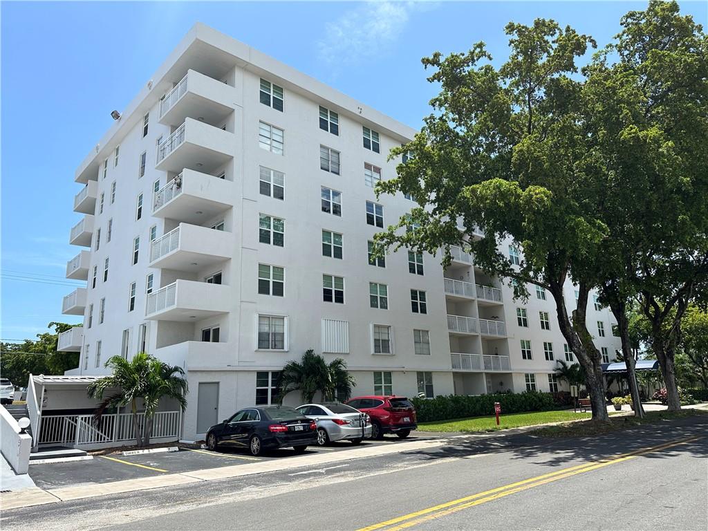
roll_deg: +1.3
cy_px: 266
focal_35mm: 24
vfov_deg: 56.8
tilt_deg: +16.2
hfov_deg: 71.6
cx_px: 354
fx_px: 491
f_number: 1.78
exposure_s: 1/3597
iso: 80
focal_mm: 6.86
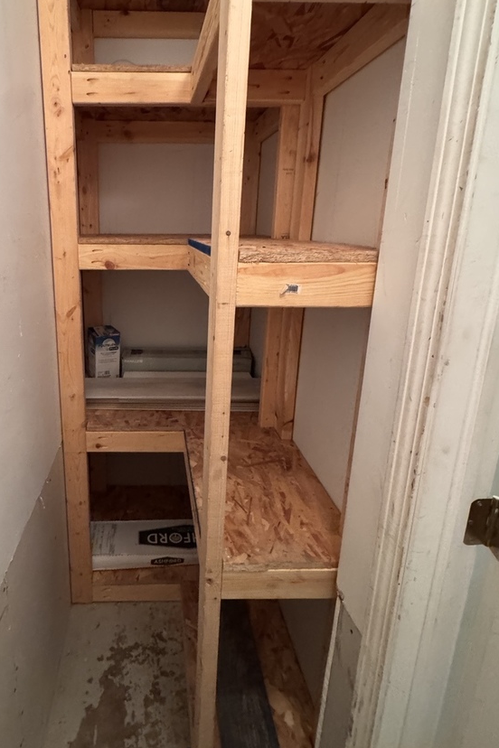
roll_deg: -0.7
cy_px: 318
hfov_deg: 62.6
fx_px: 395
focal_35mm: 19
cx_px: 159
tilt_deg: -11.6
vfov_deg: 86.3
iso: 1000
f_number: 2.2
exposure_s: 1/60
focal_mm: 2.22
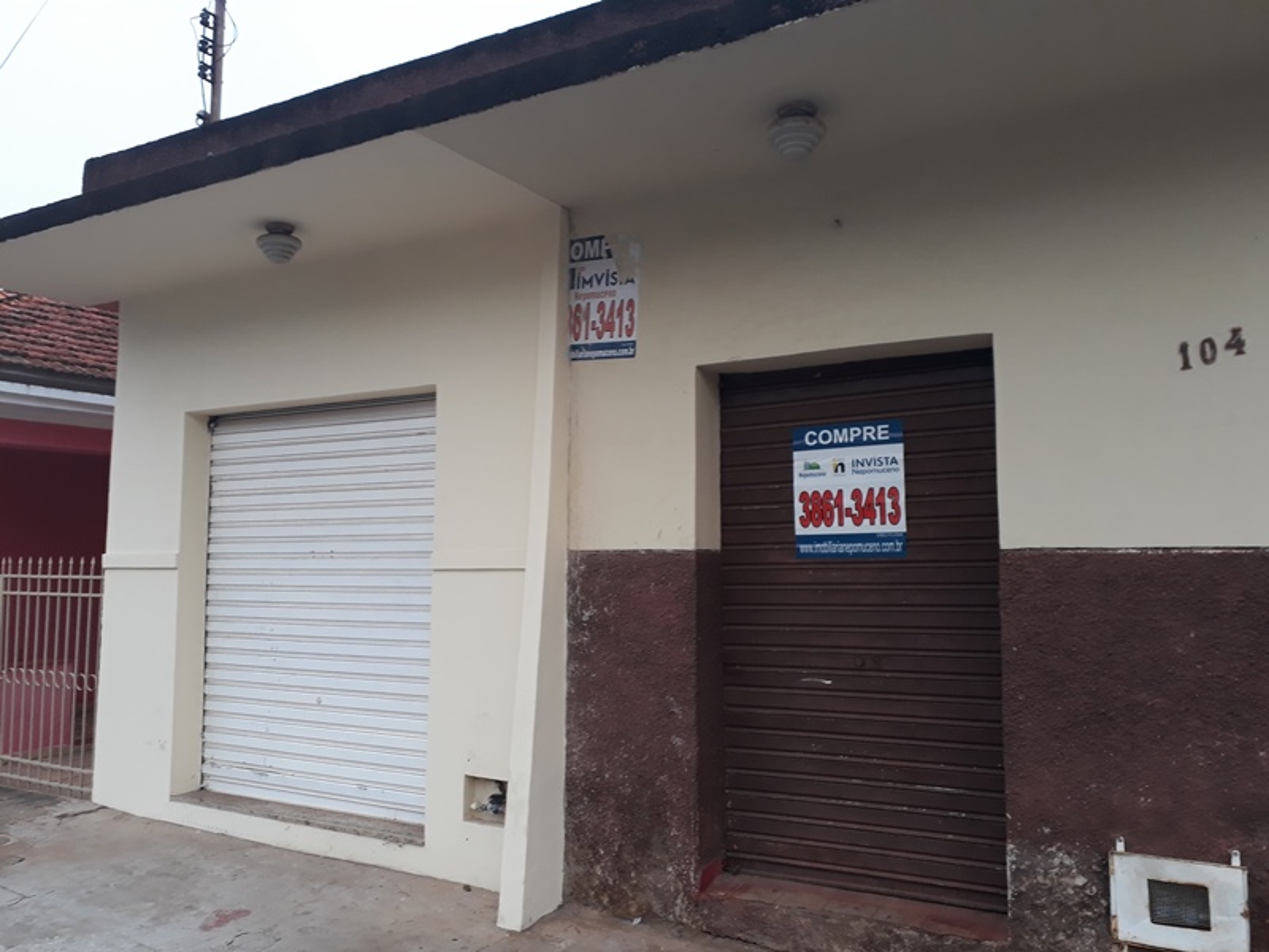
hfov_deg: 65.3
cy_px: 476
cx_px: 634
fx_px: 990
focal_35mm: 27
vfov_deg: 51.4
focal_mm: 3.6
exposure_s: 1/120
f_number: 1.9
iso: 50
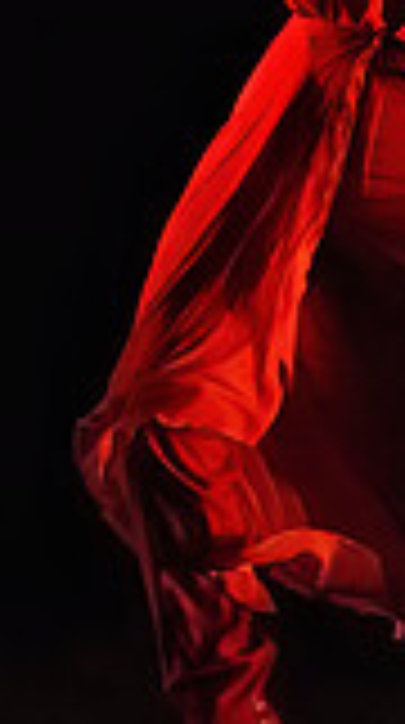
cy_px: 124
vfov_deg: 1.5
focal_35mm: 1432
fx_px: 27469
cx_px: 324
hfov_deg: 0.8
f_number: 7.1
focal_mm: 330
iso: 25600
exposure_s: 1/400
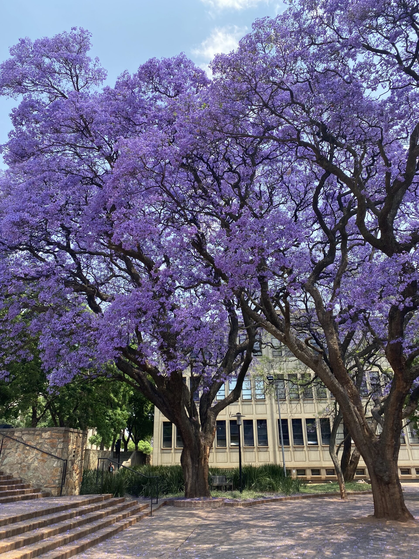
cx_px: 210
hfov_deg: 53.1
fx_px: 420
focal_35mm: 26
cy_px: 280
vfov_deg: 67.3
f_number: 1.8
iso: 32
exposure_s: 1/757
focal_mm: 4.25
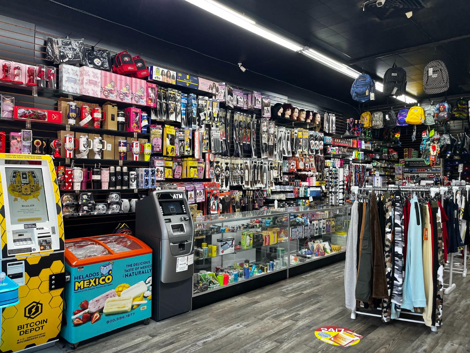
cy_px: 176
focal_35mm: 26
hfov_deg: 67.3
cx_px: 235
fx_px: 353
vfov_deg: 53.1
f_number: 1.6
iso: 100
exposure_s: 1/120
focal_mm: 5.1
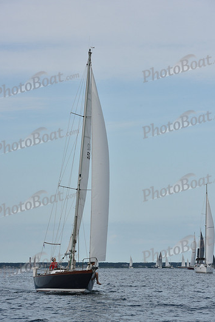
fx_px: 1371
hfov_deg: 9.0
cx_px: 111
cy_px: 163
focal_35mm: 153
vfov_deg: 13.4
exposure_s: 1/1000
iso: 320
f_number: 9
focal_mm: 140
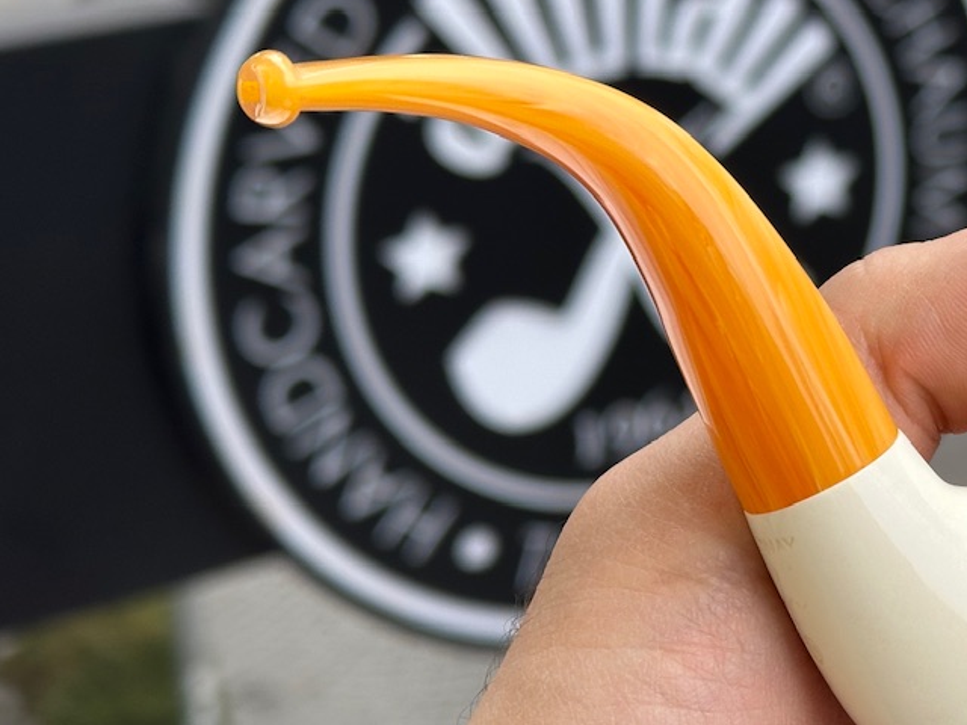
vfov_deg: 15.4
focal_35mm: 96
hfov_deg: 19.9
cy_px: 314
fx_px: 2682
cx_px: 931
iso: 64
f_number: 1.78
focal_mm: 6.86
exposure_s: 1/129
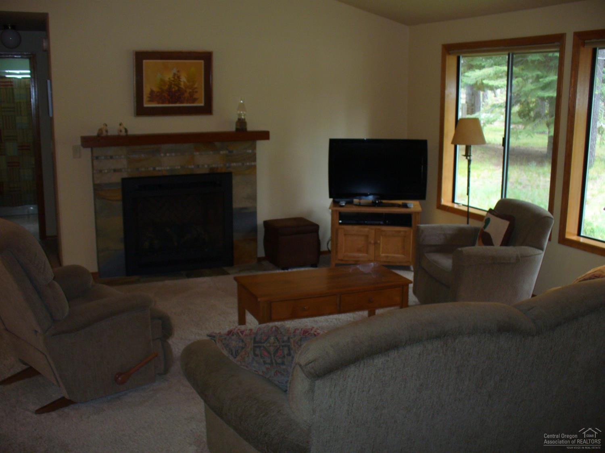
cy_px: 226
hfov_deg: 50.2
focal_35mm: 37
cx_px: 302
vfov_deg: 38.6
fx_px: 646
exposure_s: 1/30
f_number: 2.8
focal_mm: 6.1
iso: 80
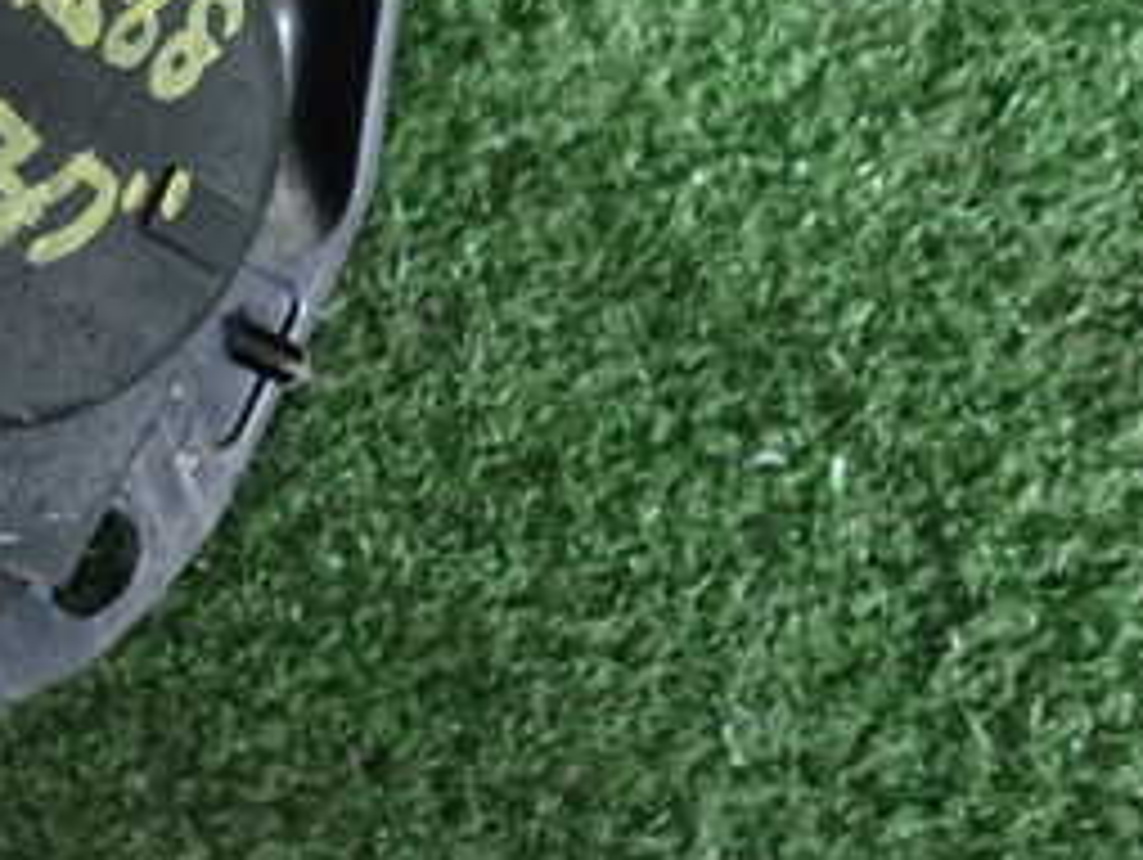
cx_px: -176
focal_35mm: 59
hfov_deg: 28.9
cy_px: 122
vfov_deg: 24.3
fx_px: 1950
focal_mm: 4.5
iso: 200
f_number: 2
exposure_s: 1/40
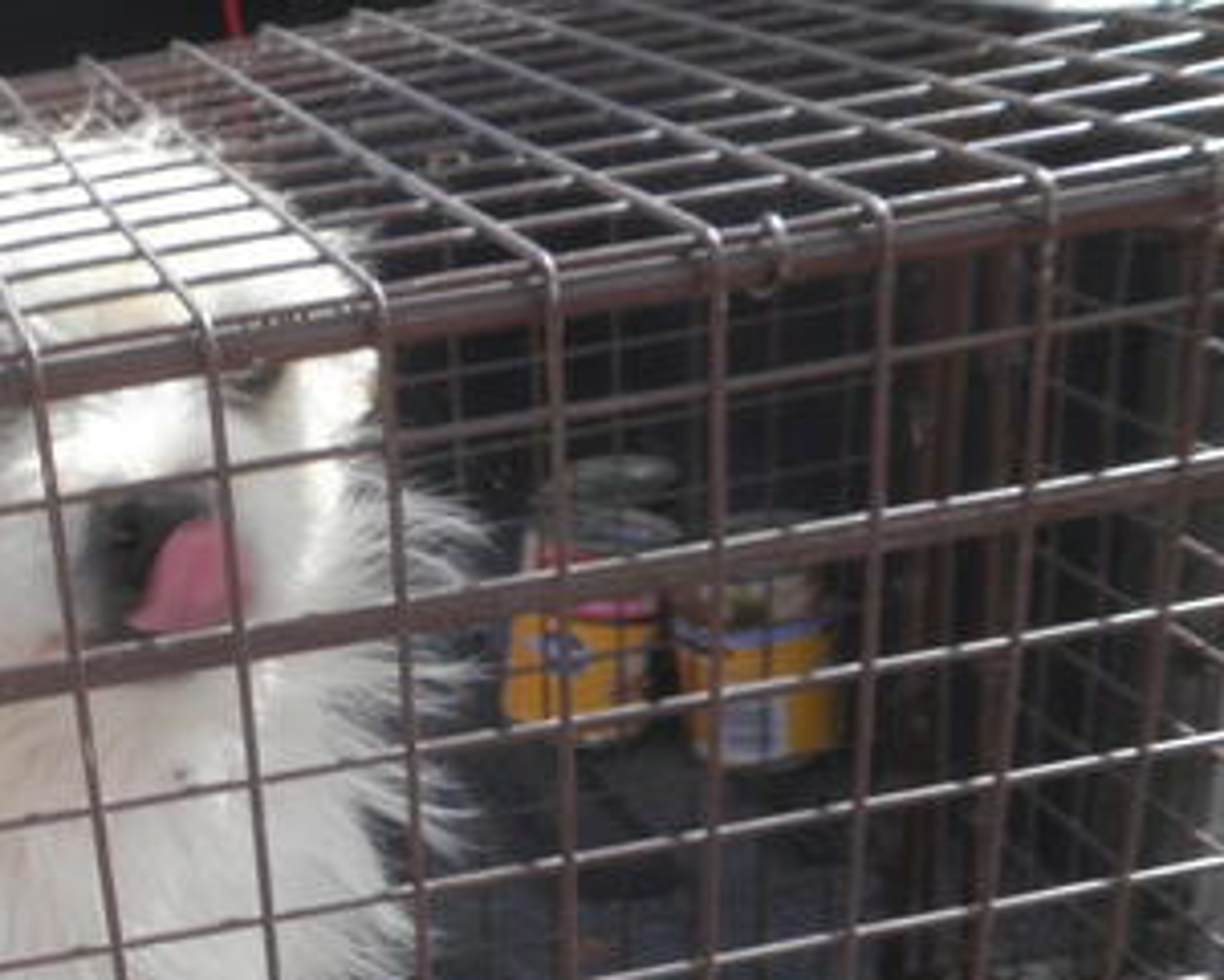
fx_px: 1957
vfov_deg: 26.8
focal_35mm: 54
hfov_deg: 32.0
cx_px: -8
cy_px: 943
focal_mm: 4.7
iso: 64
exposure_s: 1/80
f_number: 7.8
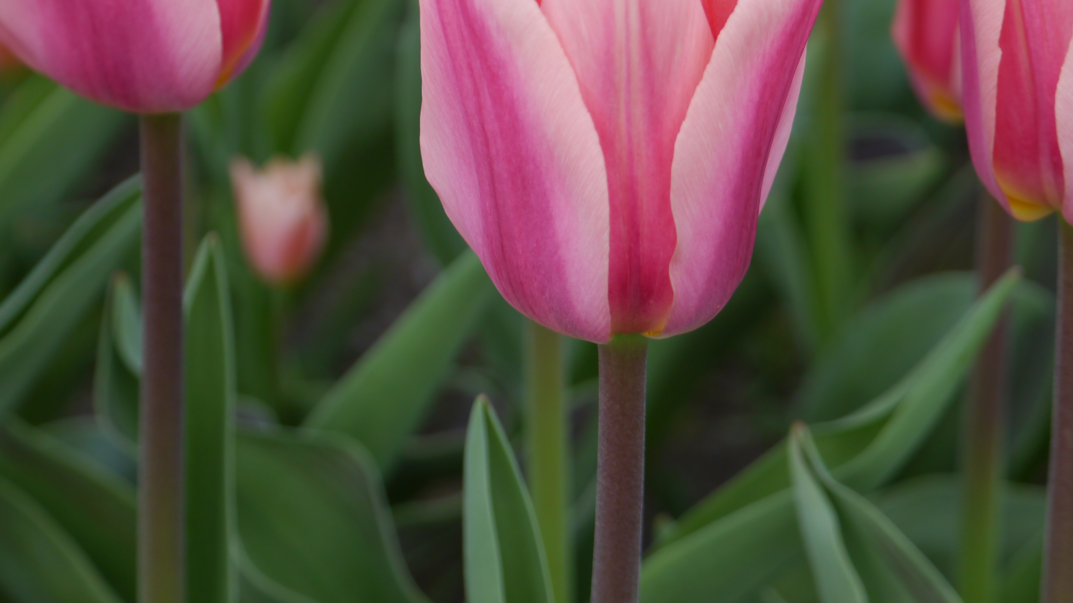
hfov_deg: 13.4
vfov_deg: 7.6
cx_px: 587
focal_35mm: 160
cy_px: 79
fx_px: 4552
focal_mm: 53
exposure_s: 1/200
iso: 160
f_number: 4.5
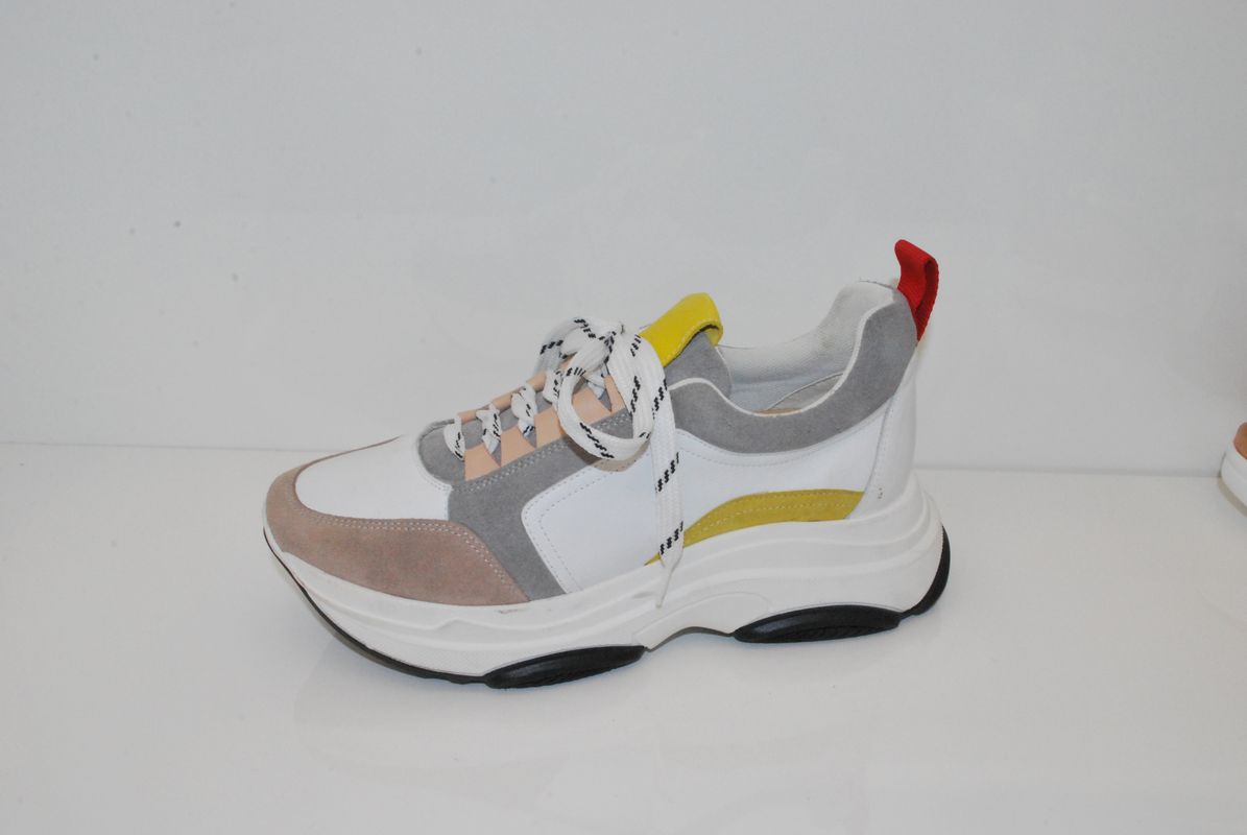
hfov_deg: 53.1
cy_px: 418
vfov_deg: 37.0
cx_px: 624
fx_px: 1249
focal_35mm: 36
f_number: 20
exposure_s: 1/200
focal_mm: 24
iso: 1600
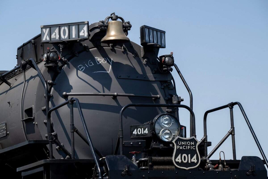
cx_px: 134
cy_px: 90
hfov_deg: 12.8
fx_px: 1191
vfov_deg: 8.6
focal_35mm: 160
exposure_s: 1/500
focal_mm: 160
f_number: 8
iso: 200
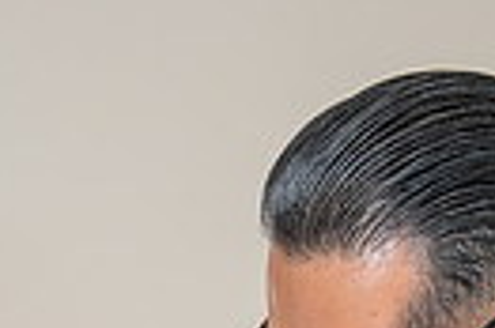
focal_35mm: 257
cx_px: -8
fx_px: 3529
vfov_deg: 5.2
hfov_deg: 8.0
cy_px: 620
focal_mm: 58
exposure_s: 1/160
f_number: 2.8
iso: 400
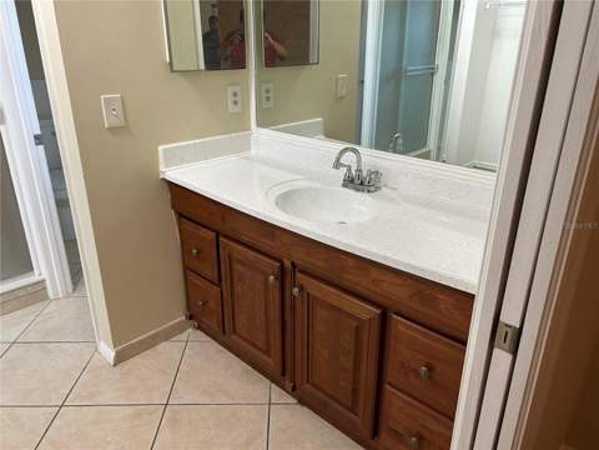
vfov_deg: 53.1
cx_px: 300
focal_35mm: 26
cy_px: 225
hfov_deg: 67.3
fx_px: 450
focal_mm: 5.7
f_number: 1.5
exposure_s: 1/60
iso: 160
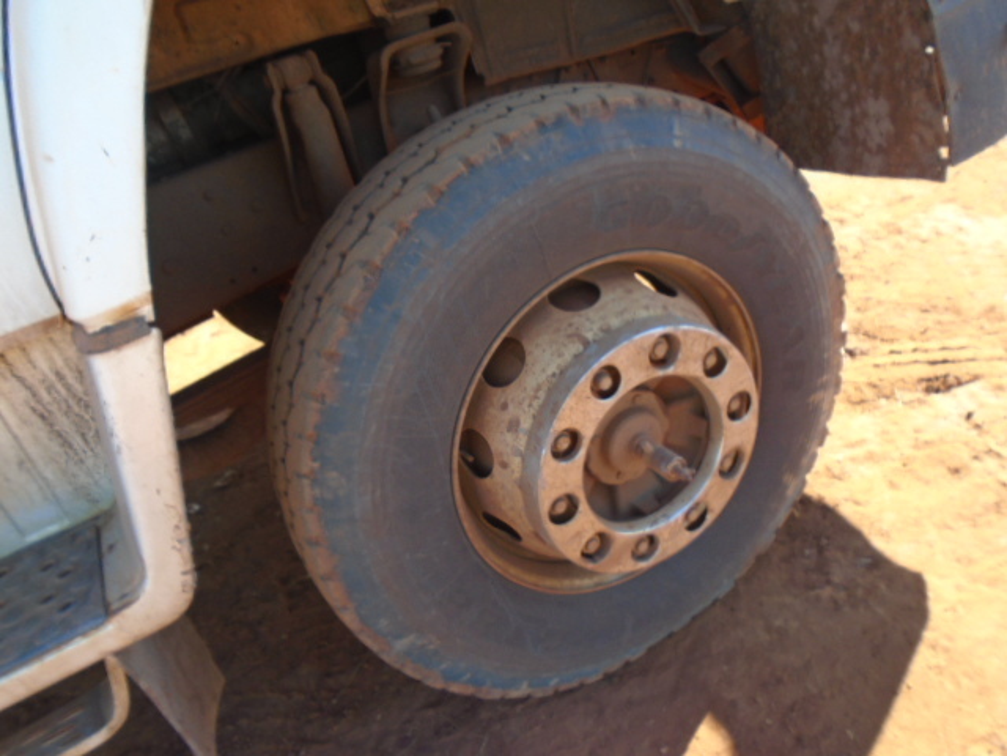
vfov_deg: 53.1
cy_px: 378
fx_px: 756
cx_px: 504
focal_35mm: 26
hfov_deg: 67.3
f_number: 3.2
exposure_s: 1/125
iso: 100
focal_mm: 4.6
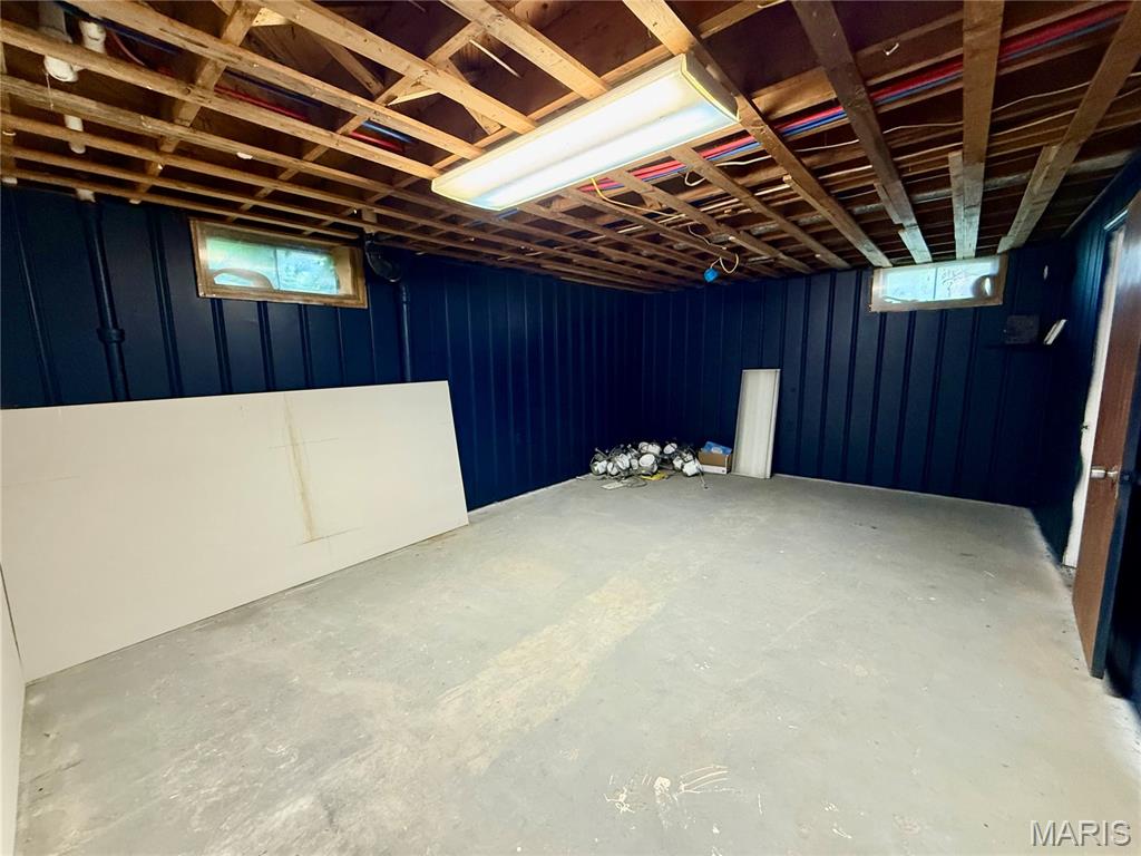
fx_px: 461
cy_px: 428
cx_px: 570
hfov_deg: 102.1
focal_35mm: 14
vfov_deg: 85.7
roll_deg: +1.6
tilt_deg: -7.9
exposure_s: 1/60
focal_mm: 2.22
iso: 500
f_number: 2.2
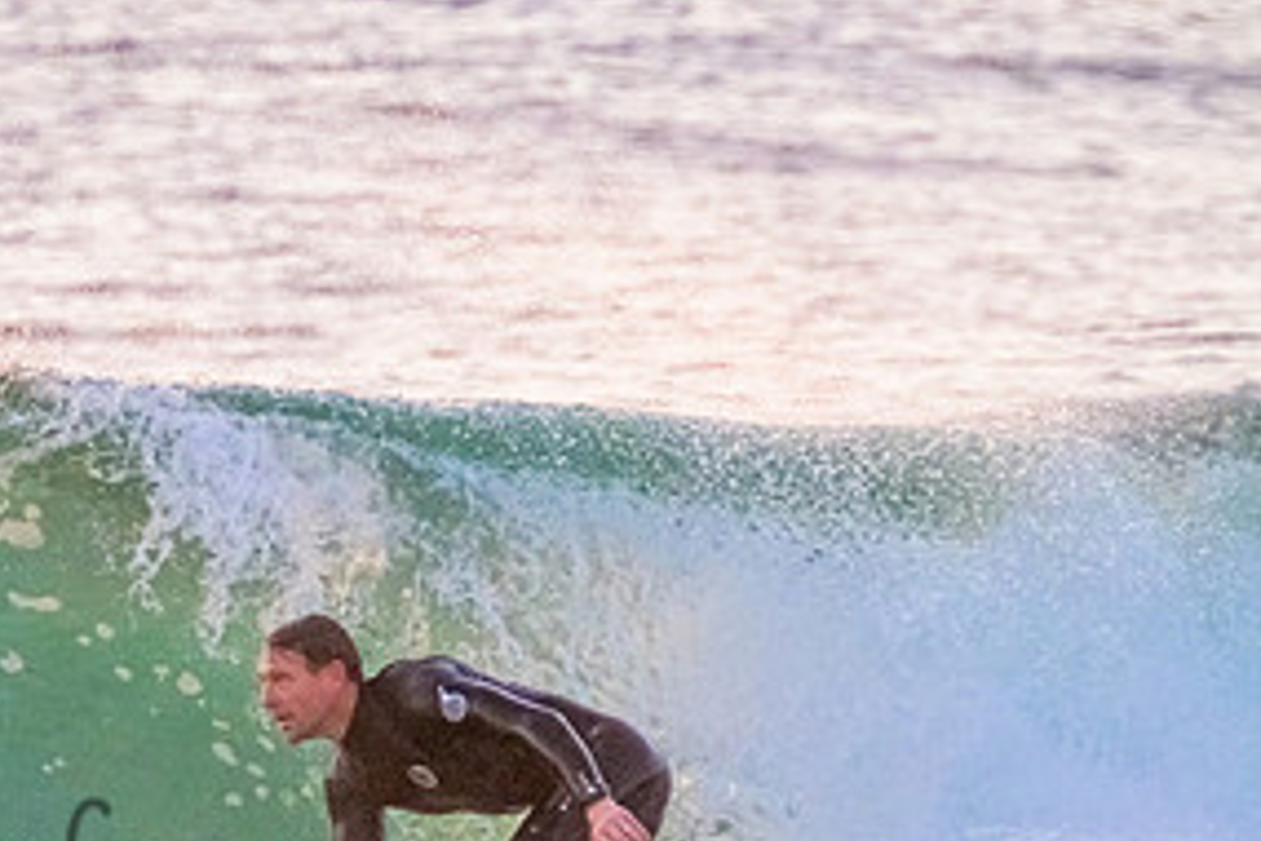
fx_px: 57056
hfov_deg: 1.3
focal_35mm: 1629
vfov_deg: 0.8
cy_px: 830
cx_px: 44
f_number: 11
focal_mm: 800
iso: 11400
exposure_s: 1/800
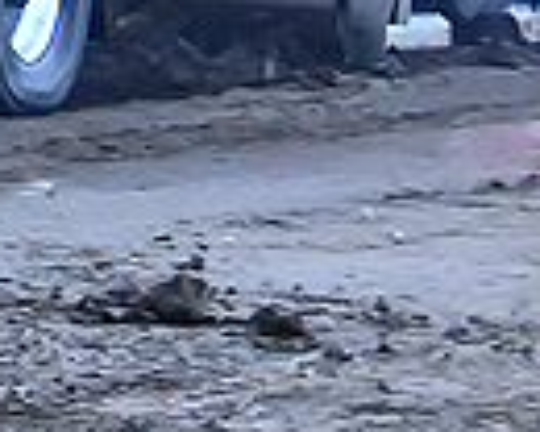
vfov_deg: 2.3
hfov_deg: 2.8
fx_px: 10788
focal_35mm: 675
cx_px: -818
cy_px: -505
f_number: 5.6
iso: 2500
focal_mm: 78
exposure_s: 1/125
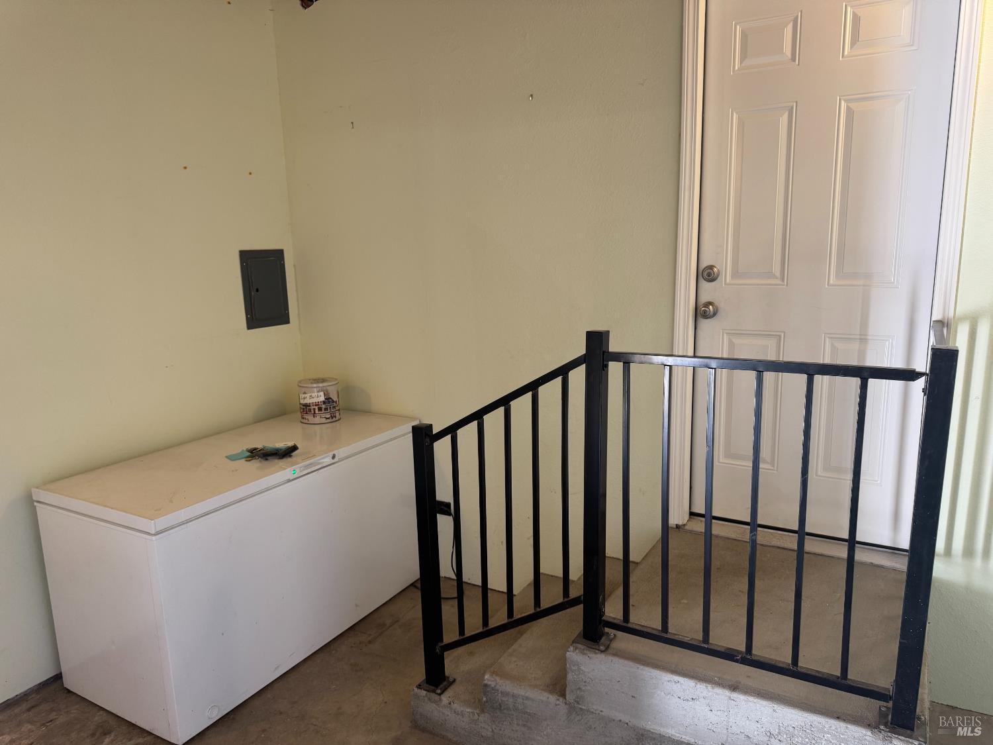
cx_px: 496
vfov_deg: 56.8
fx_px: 688
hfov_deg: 71.6
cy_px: 372
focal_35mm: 24
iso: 200
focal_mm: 6.76
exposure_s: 1/60
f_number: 1.78
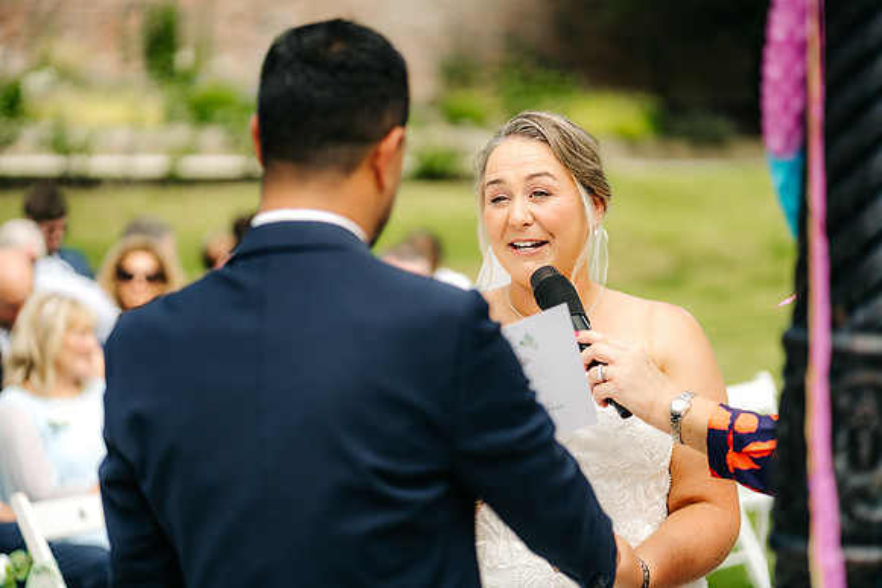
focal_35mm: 85
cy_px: 294
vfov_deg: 16.1
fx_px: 2083
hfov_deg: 23.9
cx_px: 441
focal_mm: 85
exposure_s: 1/2000
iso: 100
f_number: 2
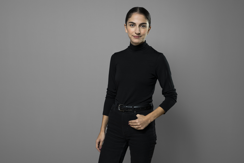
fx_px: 339
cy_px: 82
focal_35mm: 50
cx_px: 122
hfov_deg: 39.6
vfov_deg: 27.0
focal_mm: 50
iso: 200
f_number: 4
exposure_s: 1/200
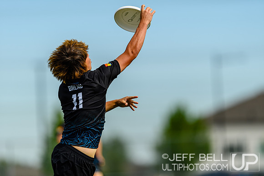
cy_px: 88
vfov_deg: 3.4
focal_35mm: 400
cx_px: 132
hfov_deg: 5.2
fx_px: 2934
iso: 100
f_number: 3.2
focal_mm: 400
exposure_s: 1/2000
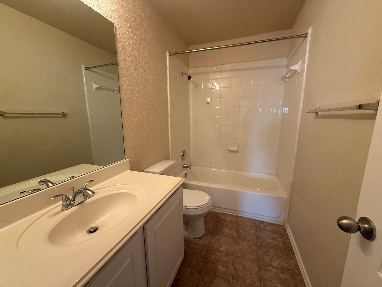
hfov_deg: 102.1
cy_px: 144
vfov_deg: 85.7
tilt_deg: -9.4
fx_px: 154
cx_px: 191
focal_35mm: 14
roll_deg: +0.5
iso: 320
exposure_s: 1/120
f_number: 2.2
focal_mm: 2.22
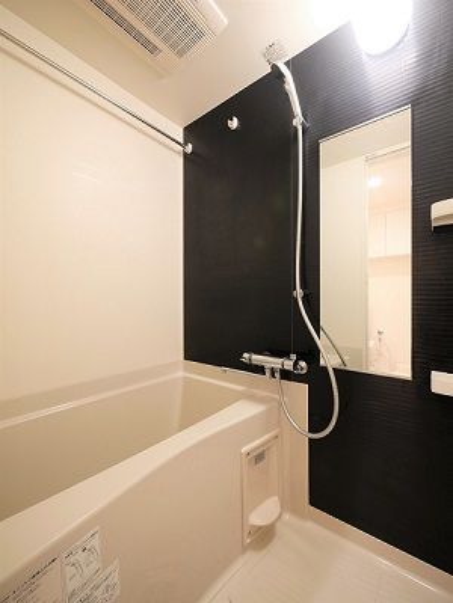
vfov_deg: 102.1
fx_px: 244
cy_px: 302
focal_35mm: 14
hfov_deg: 85.7
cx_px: 226
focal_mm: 7
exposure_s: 1/13
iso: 640
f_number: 4
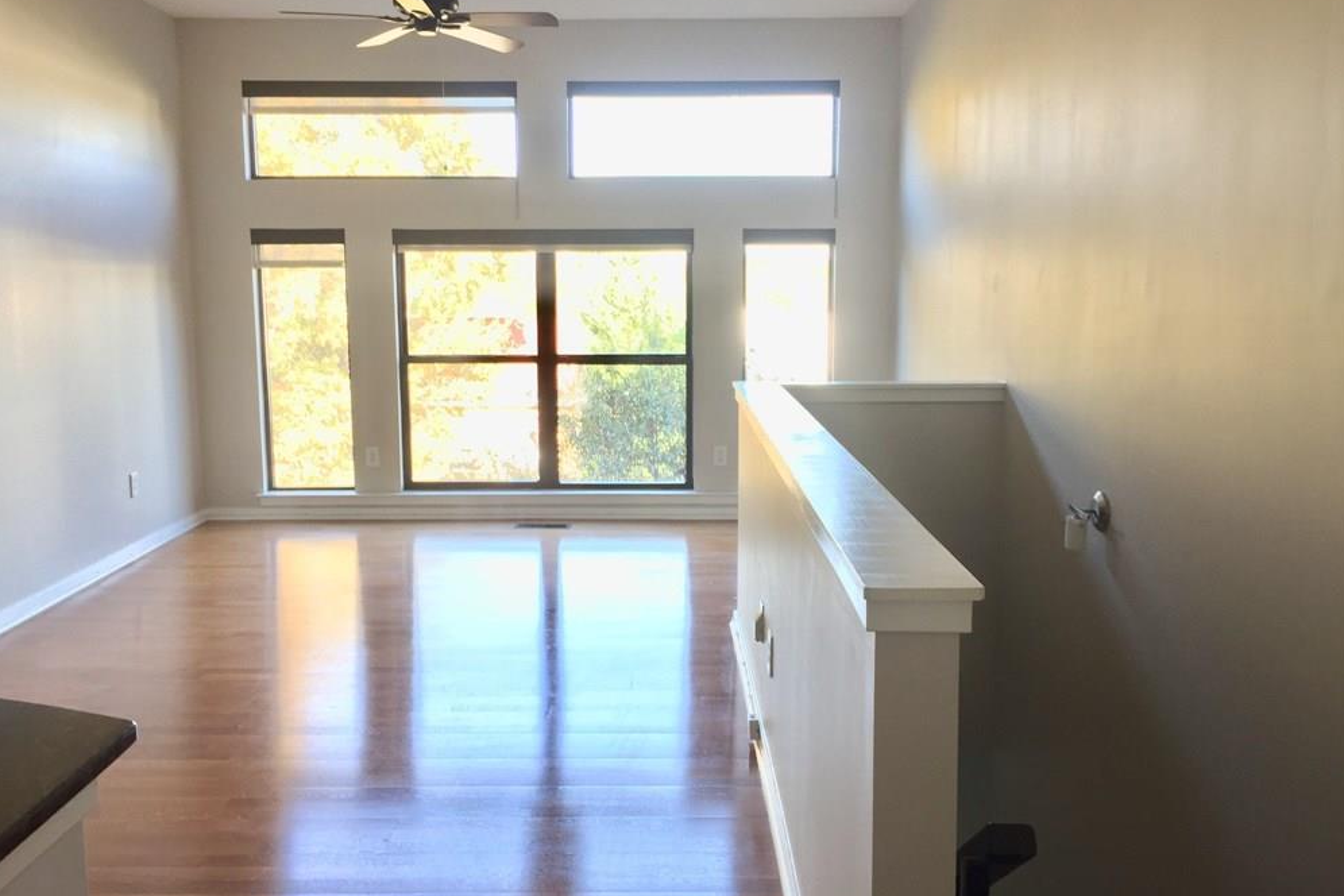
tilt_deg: -7.0
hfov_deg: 60.3
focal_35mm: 31
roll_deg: -0.4
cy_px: 433
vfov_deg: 42.3
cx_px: 661
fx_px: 1157
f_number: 2.2
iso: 50
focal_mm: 4.15
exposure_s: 1/30
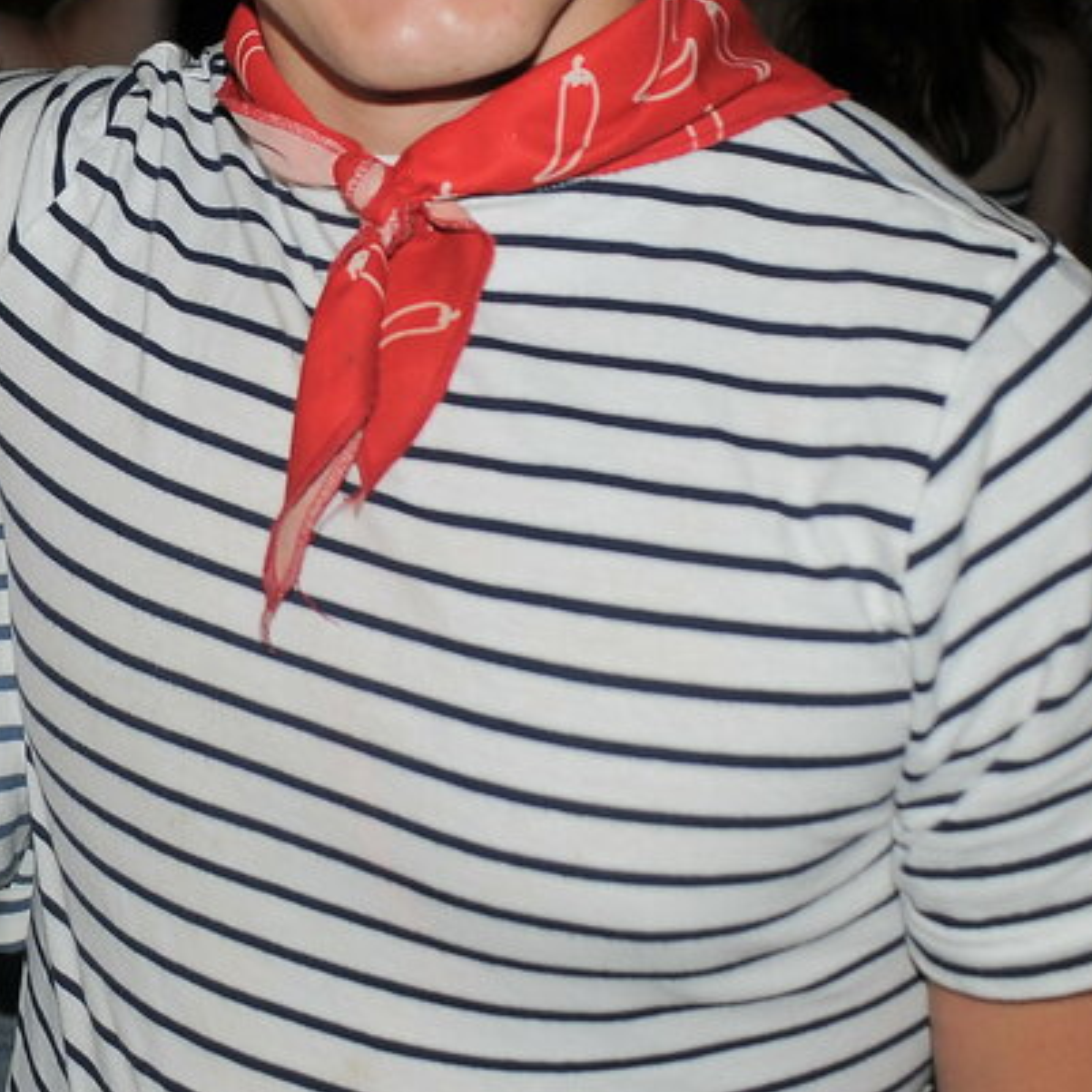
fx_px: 2498
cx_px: 229
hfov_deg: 24.3
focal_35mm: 70
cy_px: 108
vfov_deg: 24.0
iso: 200
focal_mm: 18
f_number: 3.5
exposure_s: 1/60
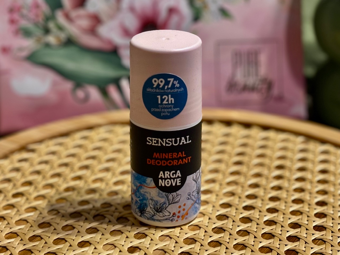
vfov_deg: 28.0
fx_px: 511
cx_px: 170
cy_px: 128
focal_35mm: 52
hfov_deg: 36.8
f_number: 1.6
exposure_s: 1/33
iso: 125
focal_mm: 5.96
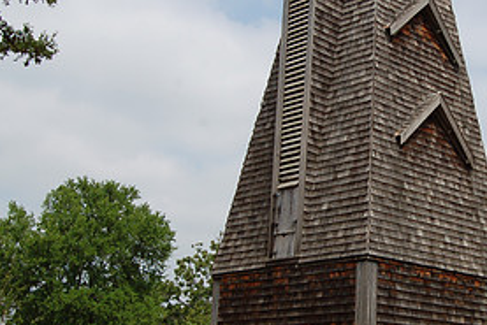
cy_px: 170
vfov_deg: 19.8
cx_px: 392
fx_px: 934
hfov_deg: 28.6
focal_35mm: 69
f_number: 10
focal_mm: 22
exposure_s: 1/320
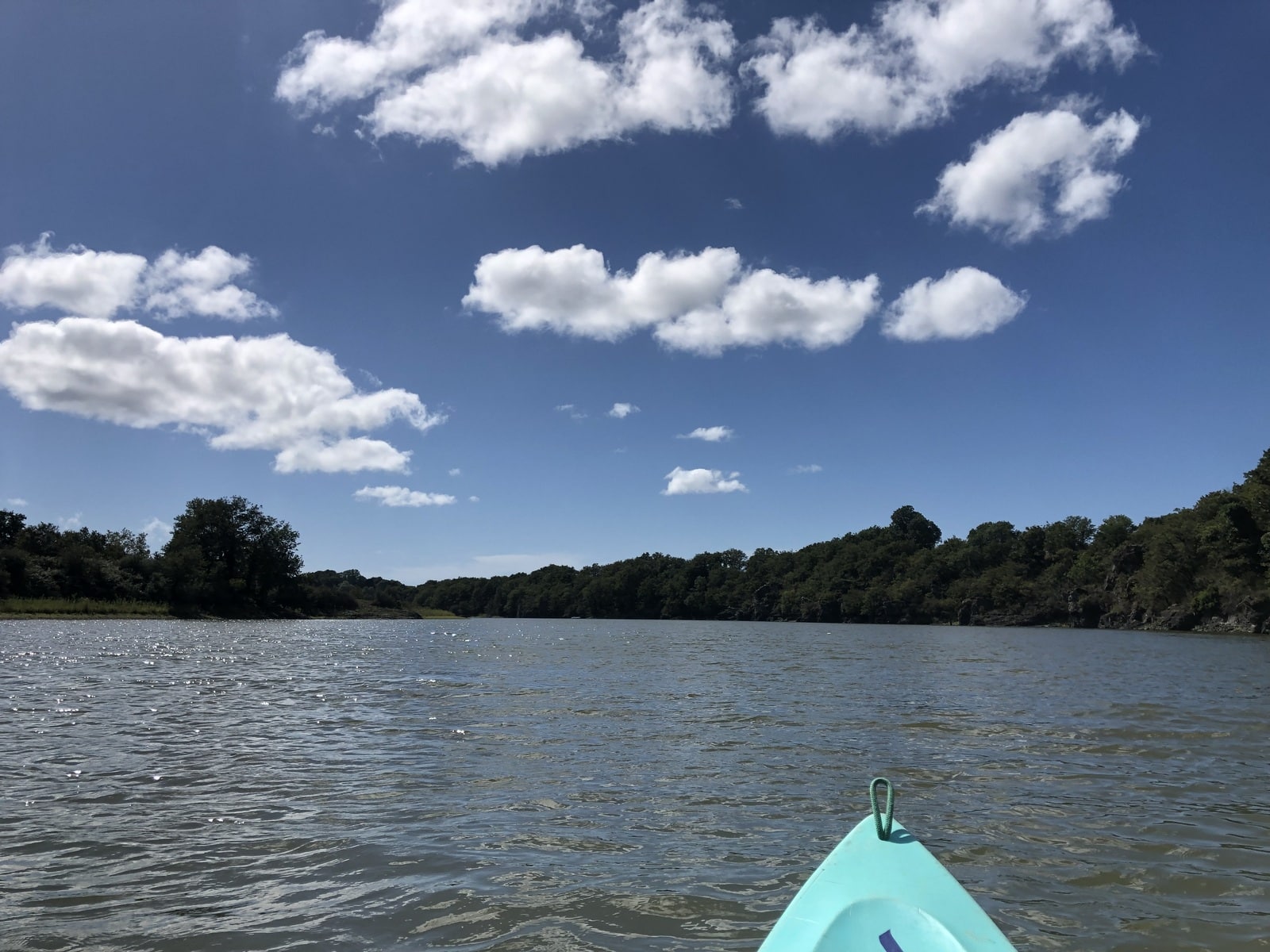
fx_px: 1027
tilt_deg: +8.6
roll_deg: -0.7
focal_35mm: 28
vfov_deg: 49.7
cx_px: 635
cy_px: 476
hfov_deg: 63.4
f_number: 1.8
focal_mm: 4
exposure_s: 1/2667
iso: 20
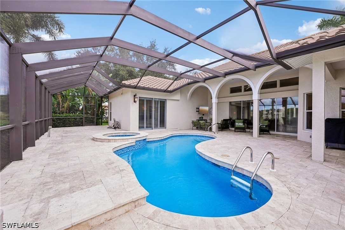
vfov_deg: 81.2
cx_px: 172
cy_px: 115
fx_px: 134
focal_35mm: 14
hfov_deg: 104.3
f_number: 8
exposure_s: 1/50
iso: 50
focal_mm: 14
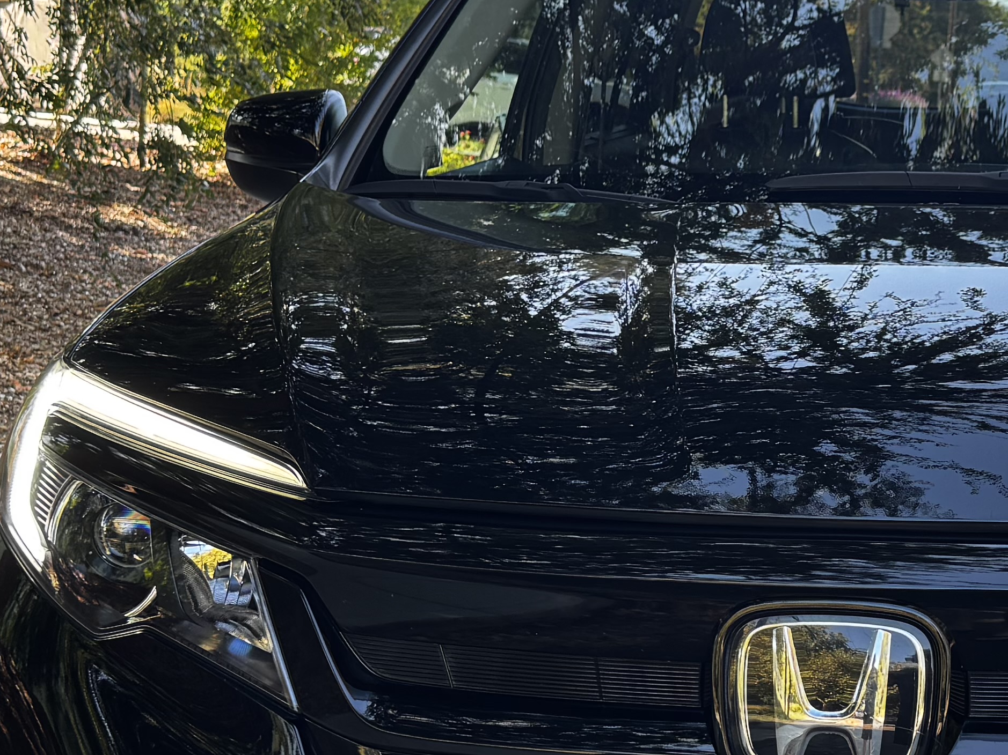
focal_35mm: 73
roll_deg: -4.3
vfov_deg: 20.2
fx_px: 2125
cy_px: 427
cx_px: 833
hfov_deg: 26.1
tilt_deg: -8.0
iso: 100
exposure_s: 1/147
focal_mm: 6.76
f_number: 1.78
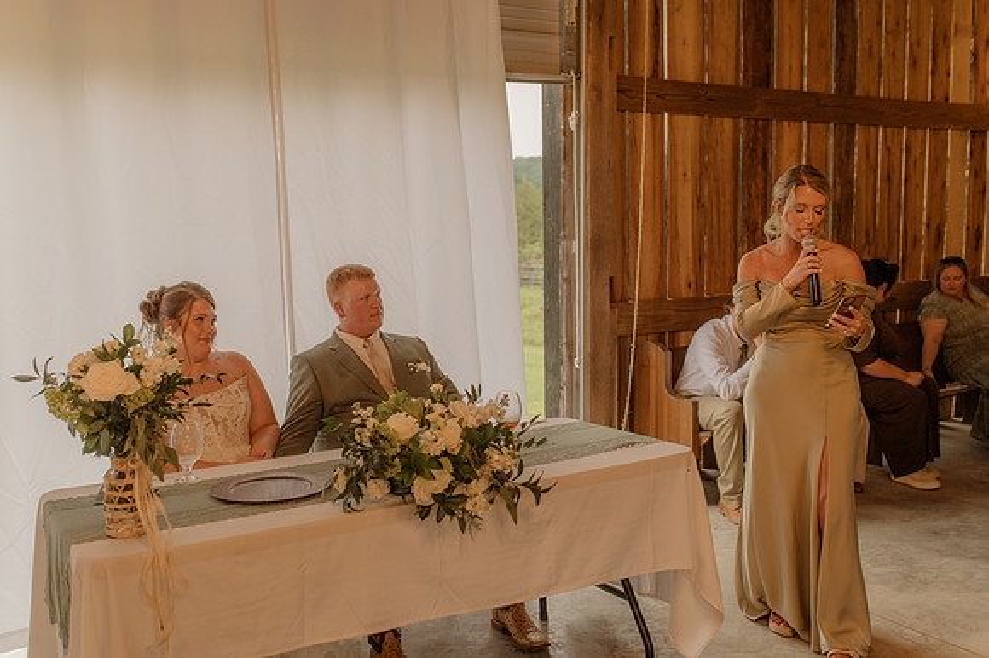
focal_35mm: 36
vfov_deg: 36.7
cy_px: 329
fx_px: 992
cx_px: 494
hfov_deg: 53.0
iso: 640
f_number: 2.5
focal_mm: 35
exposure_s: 1/200
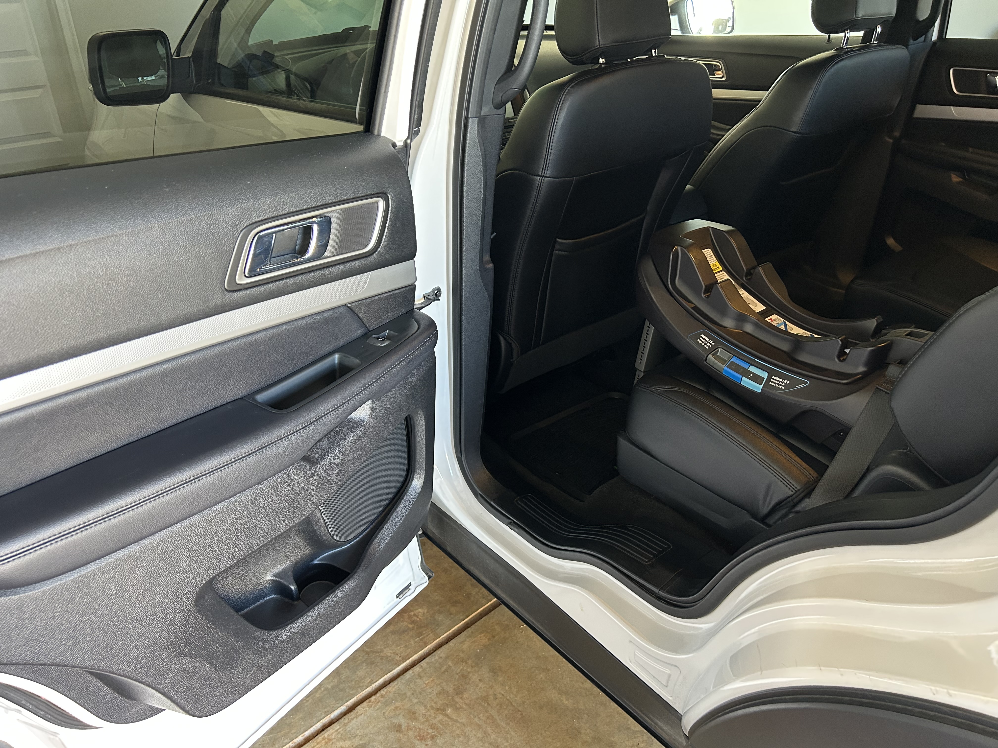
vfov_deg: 53.1
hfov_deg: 67.3
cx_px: 499
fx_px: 750
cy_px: 374
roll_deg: +1.0
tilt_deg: -28.6
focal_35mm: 26
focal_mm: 5.7
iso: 250
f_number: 1.5
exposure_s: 1/60
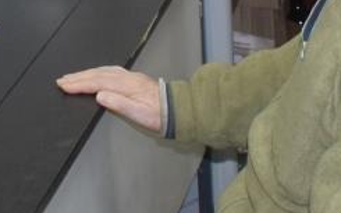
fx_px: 1189
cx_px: -109
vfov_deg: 9.7
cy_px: -175
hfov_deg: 15.5
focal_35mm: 128
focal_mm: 20
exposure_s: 1/80
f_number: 4.5
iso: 800
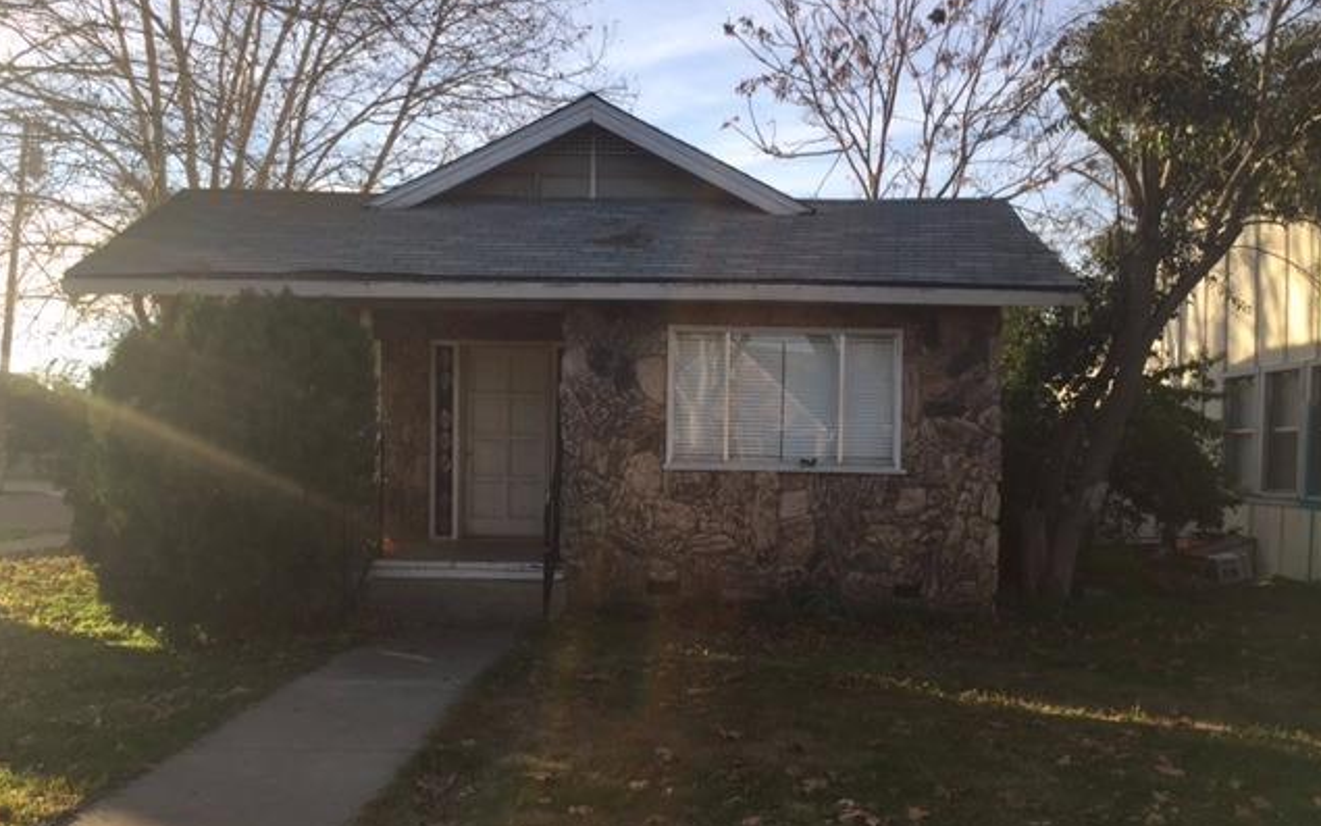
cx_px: 659
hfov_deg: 61.2
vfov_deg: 40.5
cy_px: 472
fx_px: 1116
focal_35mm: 31
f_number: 2.2
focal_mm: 4.15
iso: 32
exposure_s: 1/682
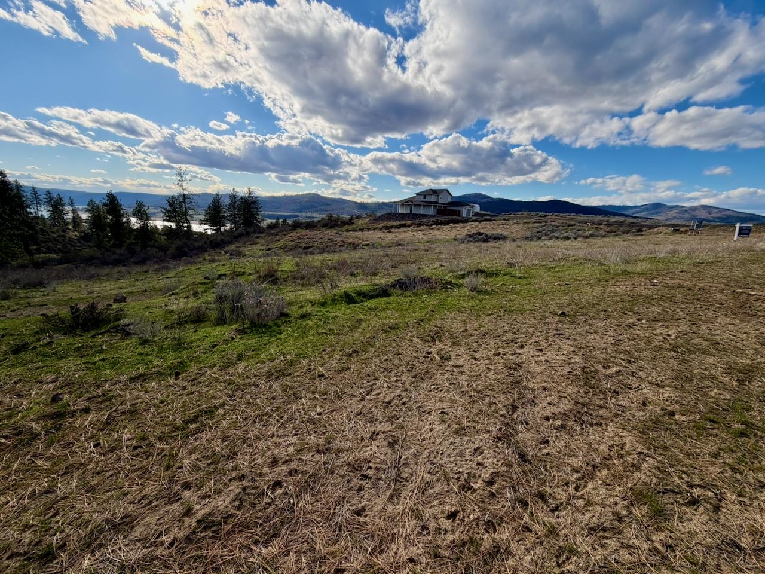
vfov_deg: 85.7
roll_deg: -1.7
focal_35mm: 14
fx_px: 309
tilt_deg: -11.8
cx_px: 382
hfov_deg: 102.1
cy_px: 287
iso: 32
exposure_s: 1/1312
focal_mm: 2.22
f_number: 2.2
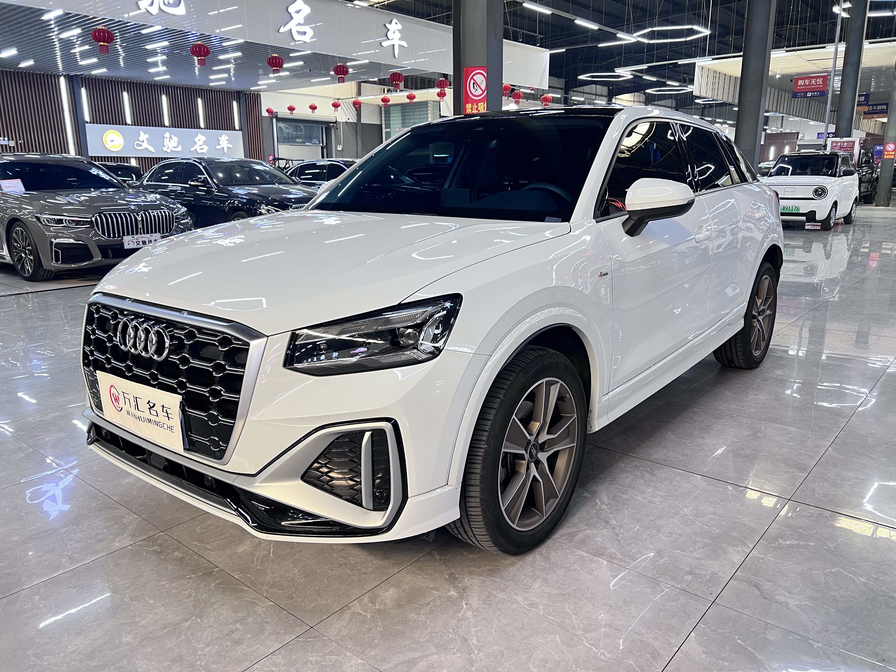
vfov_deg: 53.1
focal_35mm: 26
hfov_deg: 67.3
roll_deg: +0.3
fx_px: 673
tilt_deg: -14.2
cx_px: 448
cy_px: 336
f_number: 1.5
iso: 100
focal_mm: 5.7
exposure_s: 1/50
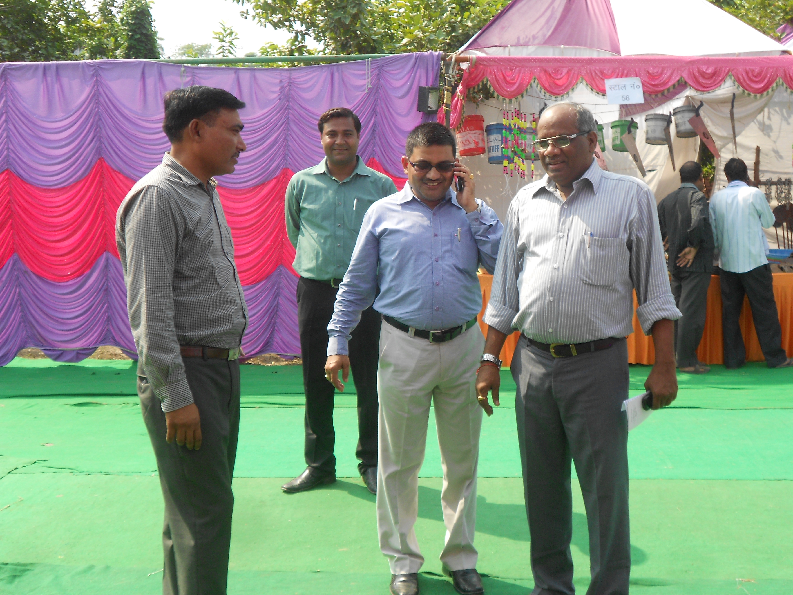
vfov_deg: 33.6
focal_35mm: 43
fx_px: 985
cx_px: 396
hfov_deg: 43.9
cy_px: 298
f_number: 4.2
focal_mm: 7.7
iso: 80
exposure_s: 1/250
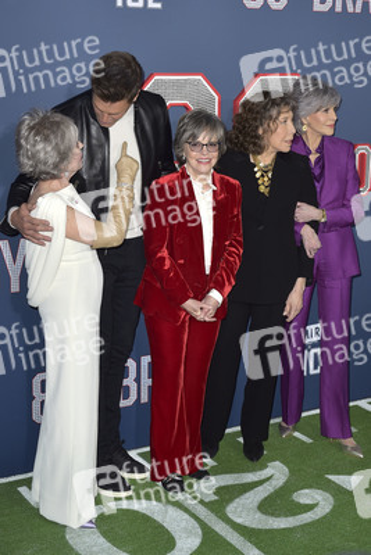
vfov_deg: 39.6
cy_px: 278
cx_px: 186
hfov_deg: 27.0
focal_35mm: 50
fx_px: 772
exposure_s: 1/250
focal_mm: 50
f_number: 6.3
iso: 500
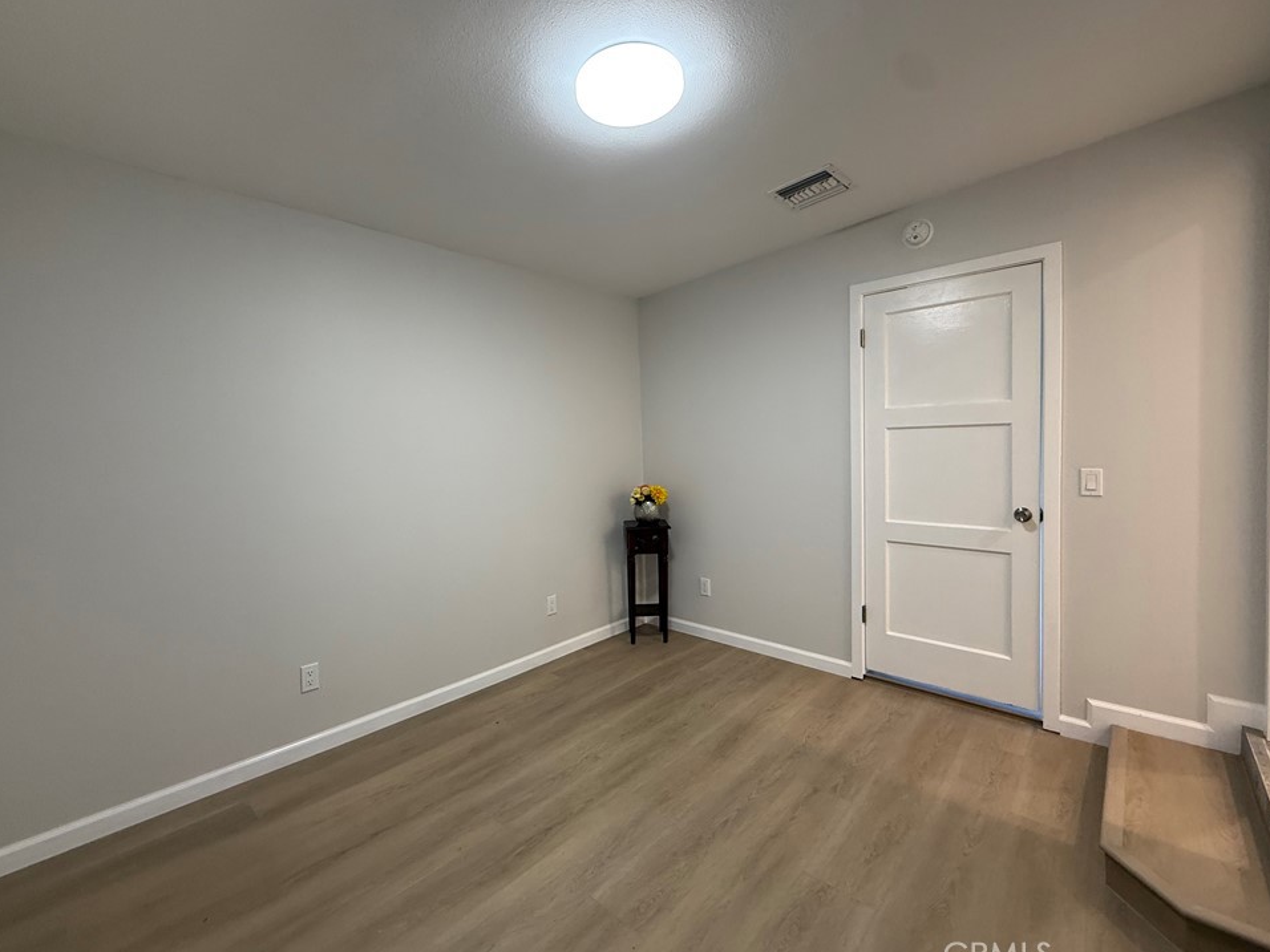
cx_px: 630
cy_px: 463
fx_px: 550
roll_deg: +1.2
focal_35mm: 15
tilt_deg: -0.8
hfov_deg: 98.2
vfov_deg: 81.7
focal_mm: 2.22
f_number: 2.2
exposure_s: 1/60
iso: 200
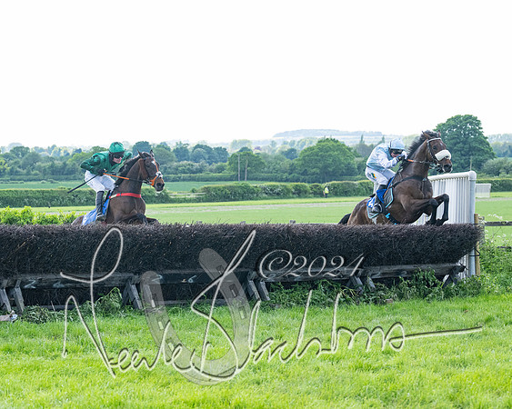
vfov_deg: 15.9
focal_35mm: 97
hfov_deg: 19.8
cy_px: 200
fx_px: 1462
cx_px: 145
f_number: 4
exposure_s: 1/3200
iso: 1250
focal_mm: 70
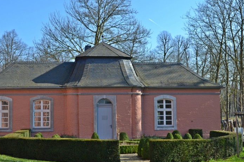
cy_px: 88
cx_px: 113
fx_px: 373
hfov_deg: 36.2
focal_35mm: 55
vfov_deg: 24.6
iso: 100
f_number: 6.3
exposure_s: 1/160
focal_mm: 32
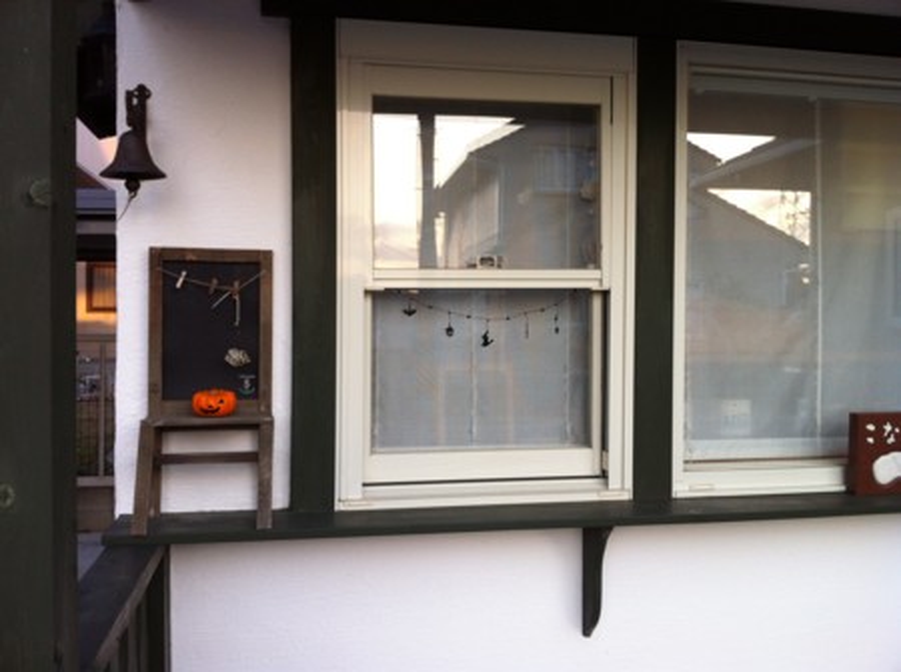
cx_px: 450
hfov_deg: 52.7
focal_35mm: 35
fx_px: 910
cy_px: 336
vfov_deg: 40.6
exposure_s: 1/155
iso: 80
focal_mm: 3.85
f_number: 2.8
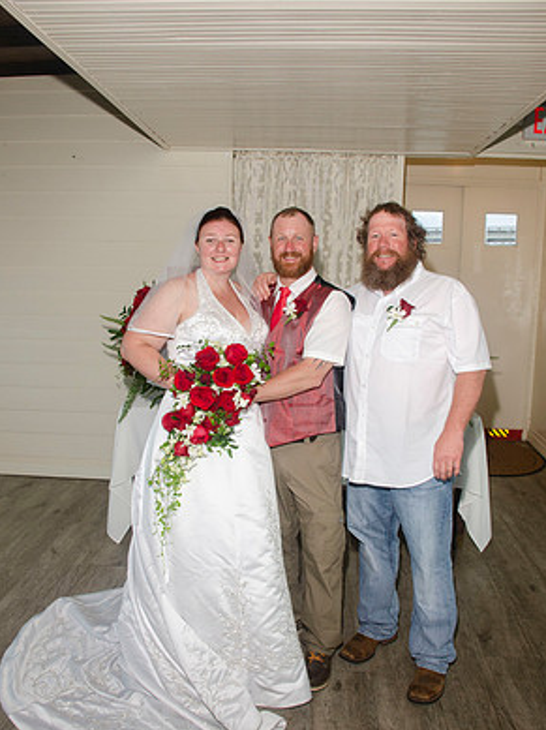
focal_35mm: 30
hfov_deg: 46.7
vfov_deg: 59.9
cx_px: 274
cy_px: 403
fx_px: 632
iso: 400
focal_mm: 18
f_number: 5.6
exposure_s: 1/250
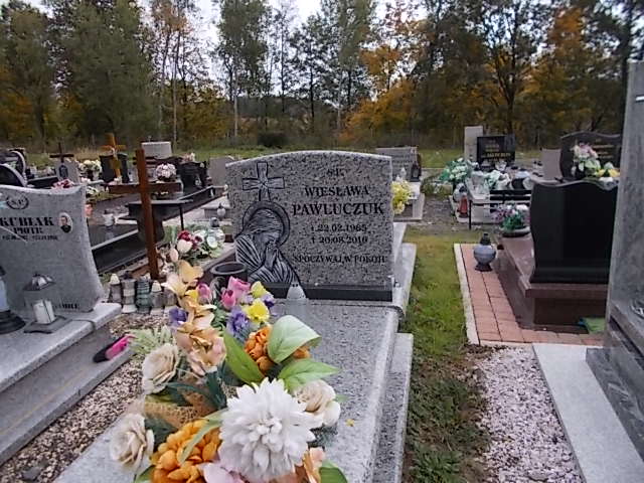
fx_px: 484
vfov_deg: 53.1
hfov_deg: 67.3
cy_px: 242
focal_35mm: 26
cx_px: 322
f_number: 3.2
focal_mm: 4.6
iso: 80
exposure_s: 1/60
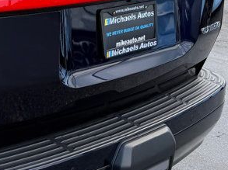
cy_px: 7
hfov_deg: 20.8
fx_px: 553
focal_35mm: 84
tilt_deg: -11.2
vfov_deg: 17.2
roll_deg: -1.4
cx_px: -83
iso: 80
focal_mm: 6.76
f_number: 1.78
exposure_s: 1/796
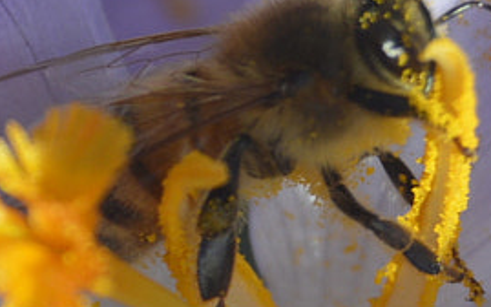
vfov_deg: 2.6
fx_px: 6676
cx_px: 329
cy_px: 177
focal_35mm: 499
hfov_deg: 4.2
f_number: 7.1
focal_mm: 55
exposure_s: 1/200
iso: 100
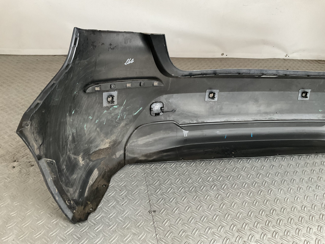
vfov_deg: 48.2
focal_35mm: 29
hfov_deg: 61.7
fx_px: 272
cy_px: 122
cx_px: 162
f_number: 1.8
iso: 200
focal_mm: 3
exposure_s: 1/50
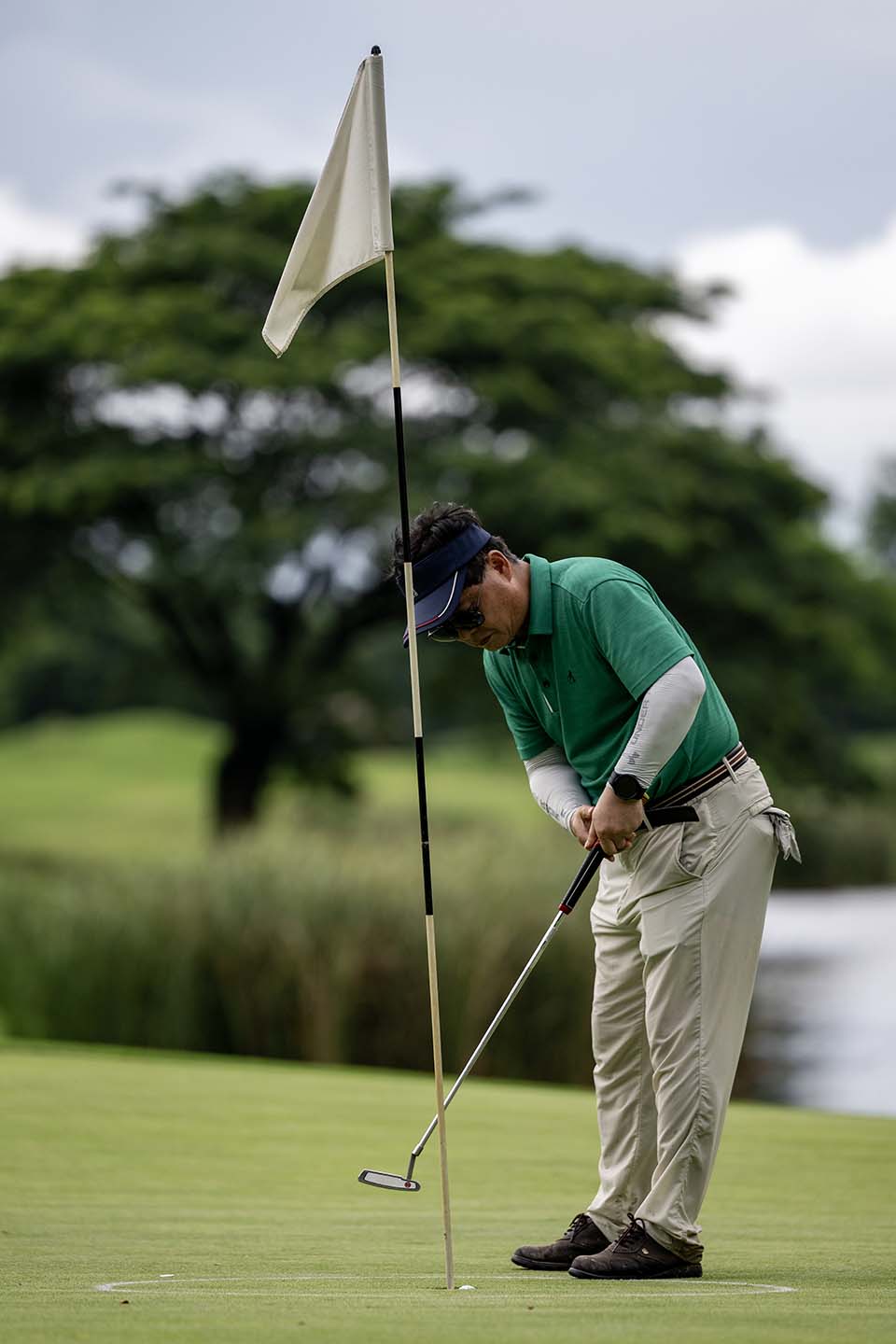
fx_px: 7466
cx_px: 448
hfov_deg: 6.9
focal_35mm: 200
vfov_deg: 10.3
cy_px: 672
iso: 320
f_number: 2.8
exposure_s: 1/2500
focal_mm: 200
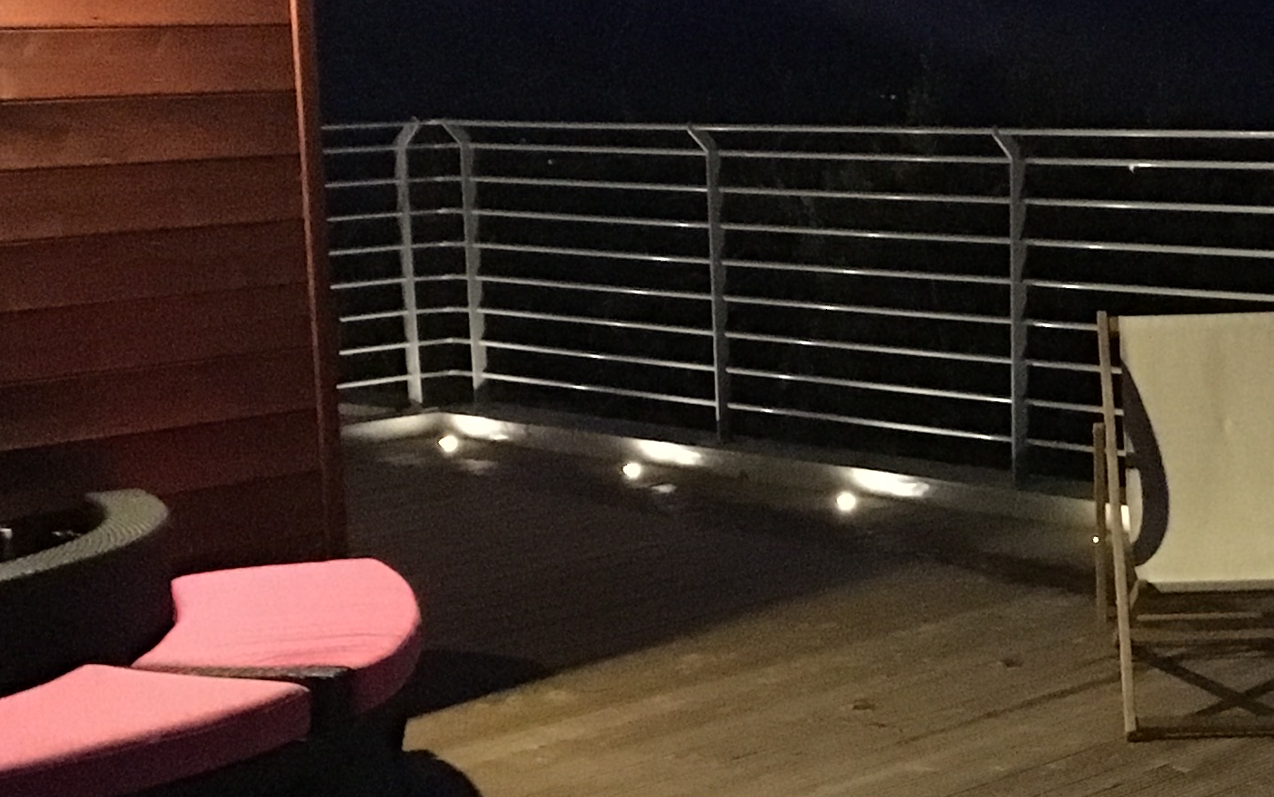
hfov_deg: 23.2
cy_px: 523
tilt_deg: -10.2
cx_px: 1009
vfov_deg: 14.8
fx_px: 3055
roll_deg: +0.6
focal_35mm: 88
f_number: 2.2
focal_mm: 4.15
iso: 1600
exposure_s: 1/17
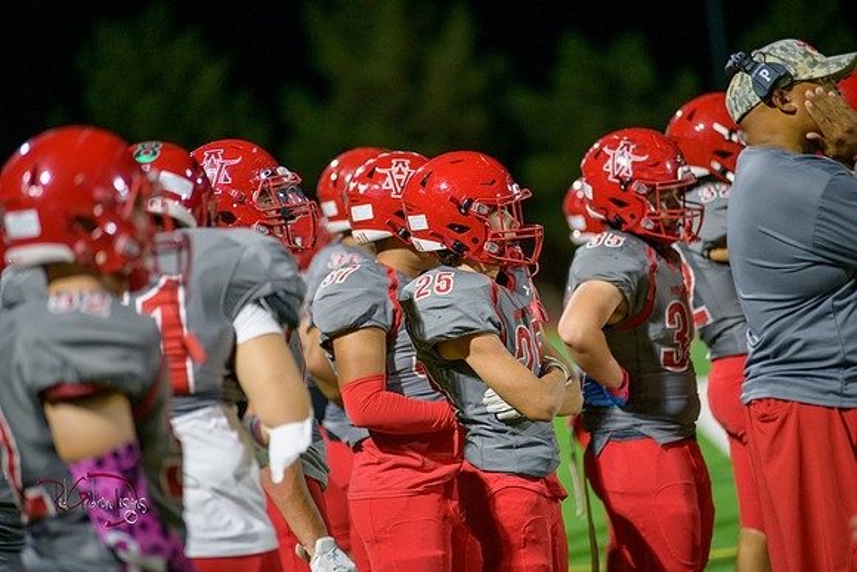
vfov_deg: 6.9
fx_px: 4762
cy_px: 286
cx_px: 428
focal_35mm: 200
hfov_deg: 10.3
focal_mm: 200
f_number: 2.8
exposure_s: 1/250
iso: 1600
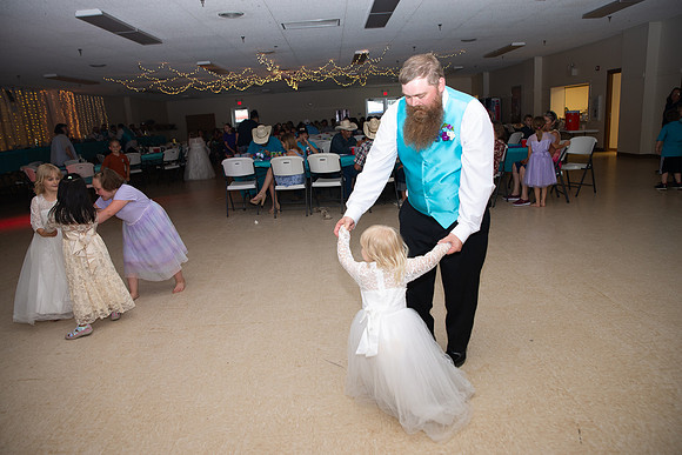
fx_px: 455
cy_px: 228
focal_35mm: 24
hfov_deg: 73.7
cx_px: 341
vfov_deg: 53.2
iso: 800
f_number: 3.5
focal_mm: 24
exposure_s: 1/125
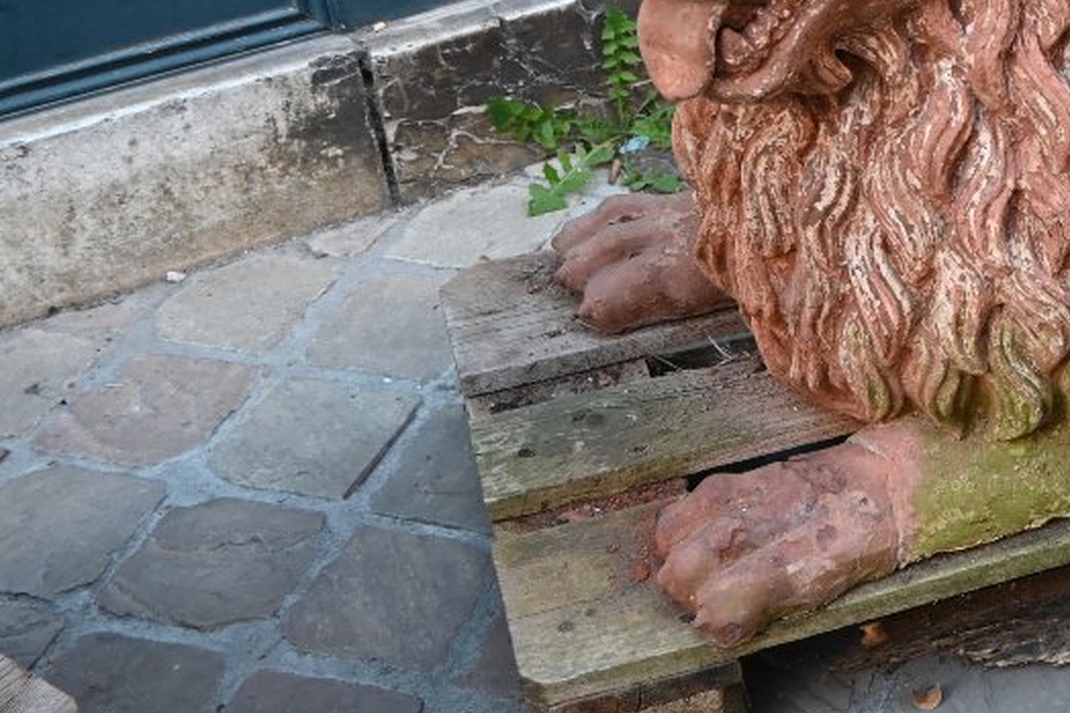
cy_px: 200
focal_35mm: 72
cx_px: 1146
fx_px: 2144
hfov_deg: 26.1
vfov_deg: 18.8
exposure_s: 1/125
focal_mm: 21
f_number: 3.5
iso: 640
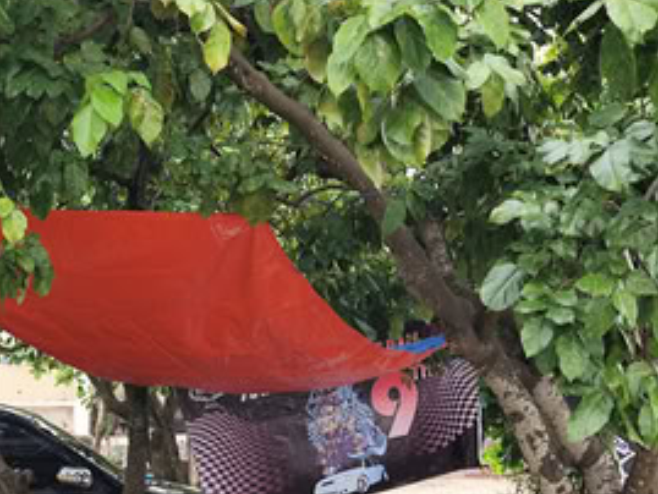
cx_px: 386
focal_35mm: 82
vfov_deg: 18.0
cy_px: 269
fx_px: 1559
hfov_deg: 23.8
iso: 50
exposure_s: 1/100
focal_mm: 6.19
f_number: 1.65
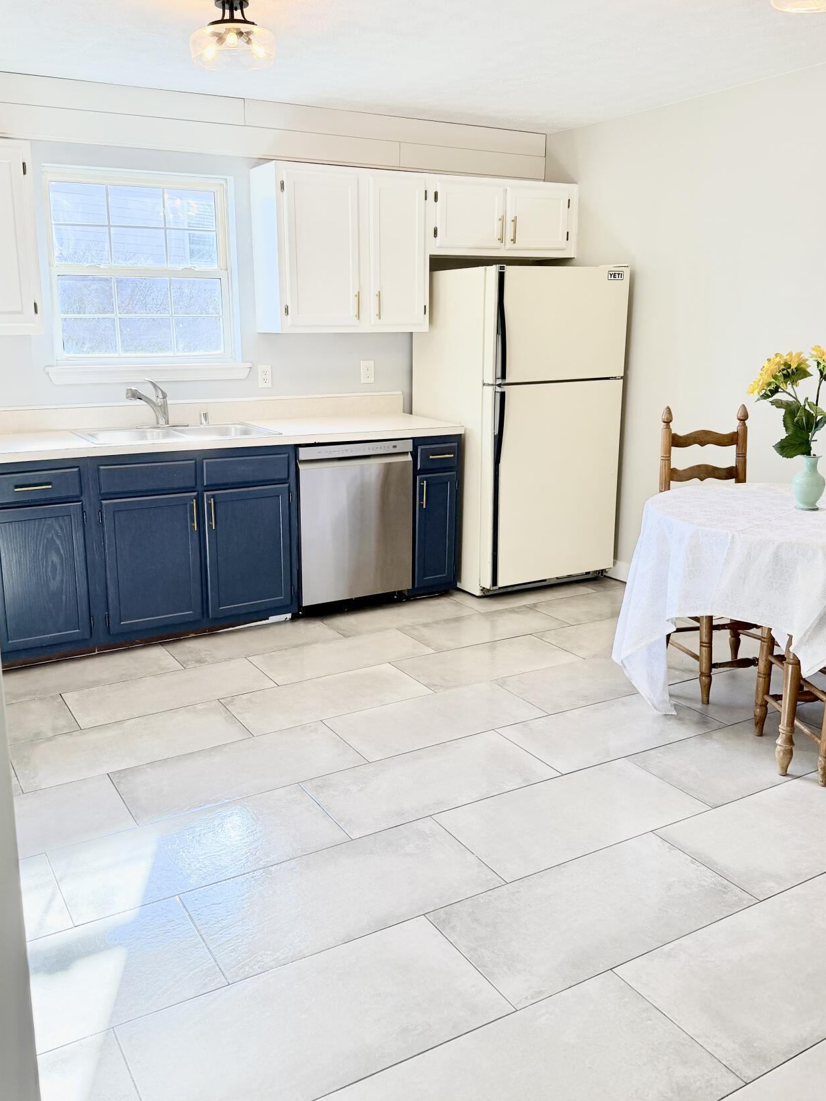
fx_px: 923
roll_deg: -0.4
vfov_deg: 61.6
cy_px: 515
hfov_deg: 48.2
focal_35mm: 29
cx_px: 379
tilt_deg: -13.8
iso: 80
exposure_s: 1/182
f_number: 1.78
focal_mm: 6.76
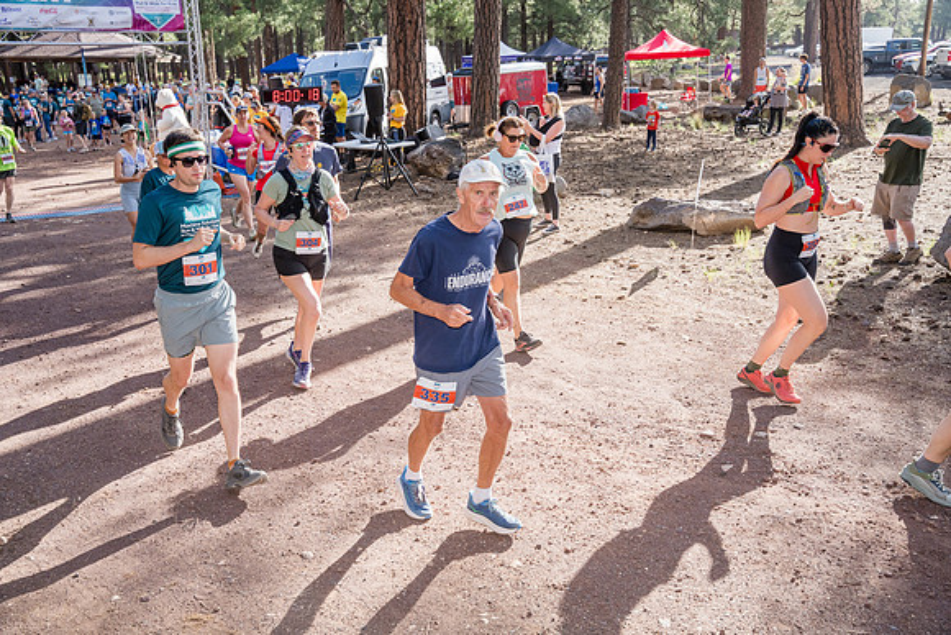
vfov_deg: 37.9
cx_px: 476
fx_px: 925
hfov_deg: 54.4
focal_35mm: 35
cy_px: 318
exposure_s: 1/800
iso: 800
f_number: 5
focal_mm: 35
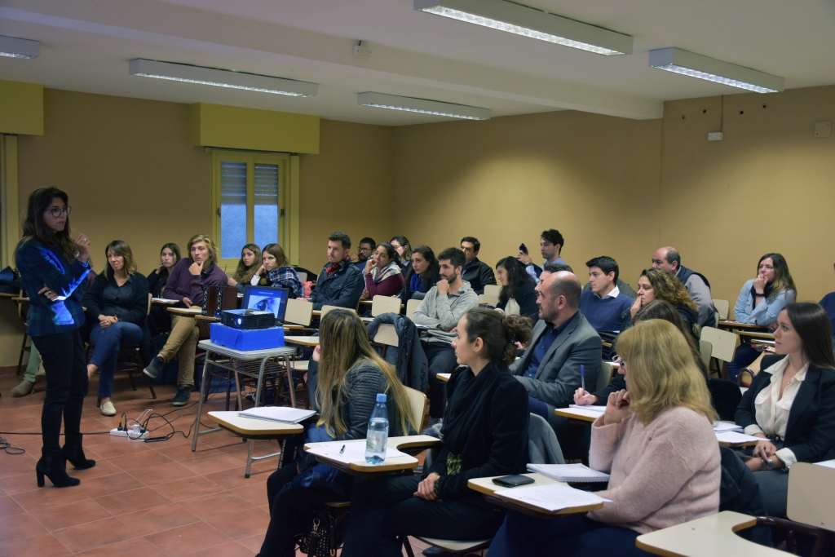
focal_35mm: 34
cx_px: 418
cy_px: 278
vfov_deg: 38.4
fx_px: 800
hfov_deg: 55.1
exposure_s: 1/60
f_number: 4
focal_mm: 23
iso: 1100
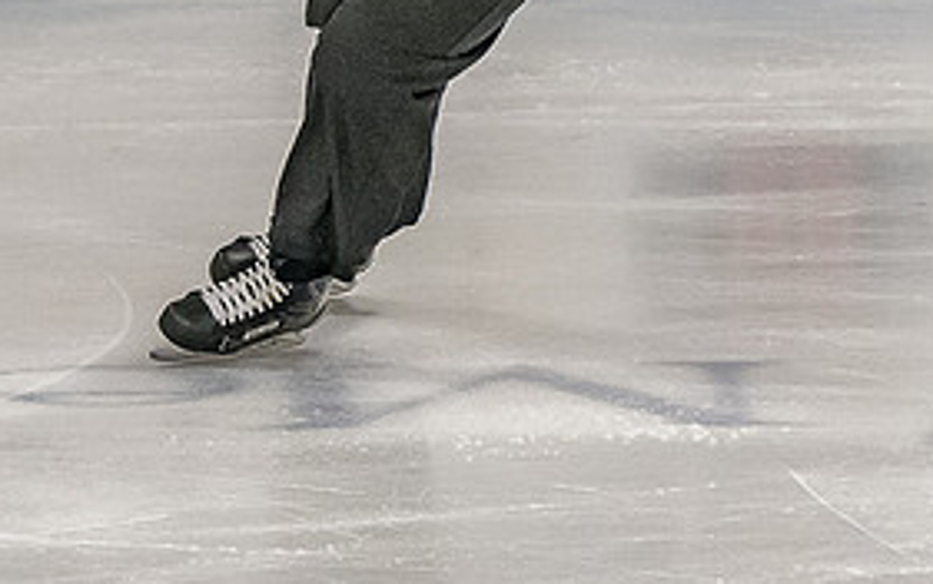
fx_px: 12670
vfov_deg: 2.6
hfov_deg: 4.2
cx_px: 511
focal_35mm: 498
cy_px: -344
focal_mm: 95
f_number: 3.2
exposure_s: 1/800
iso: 1600
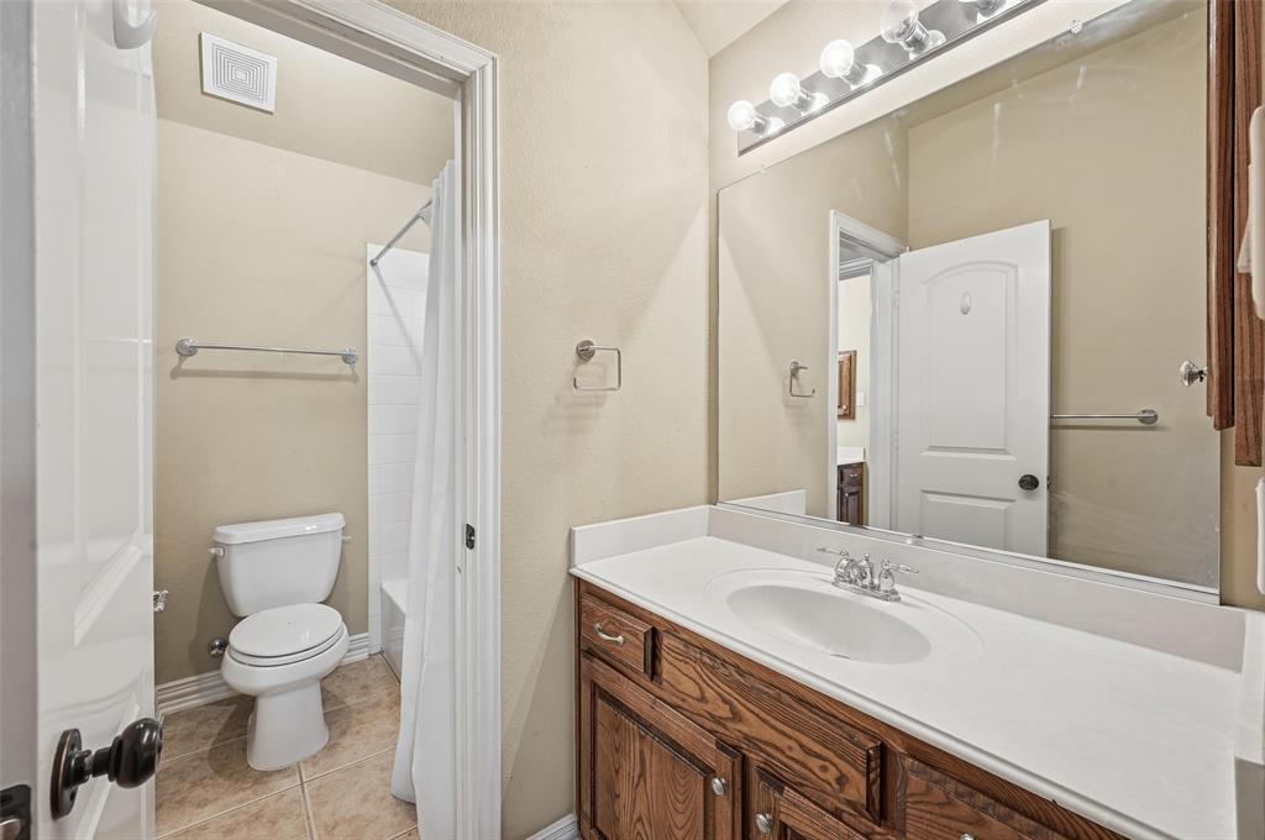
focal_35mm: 14
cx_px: 632
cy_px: 420
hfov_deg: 104.3
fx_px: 491
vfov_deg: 81.1
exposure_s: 1/250
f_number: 9
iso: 500
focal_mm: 14
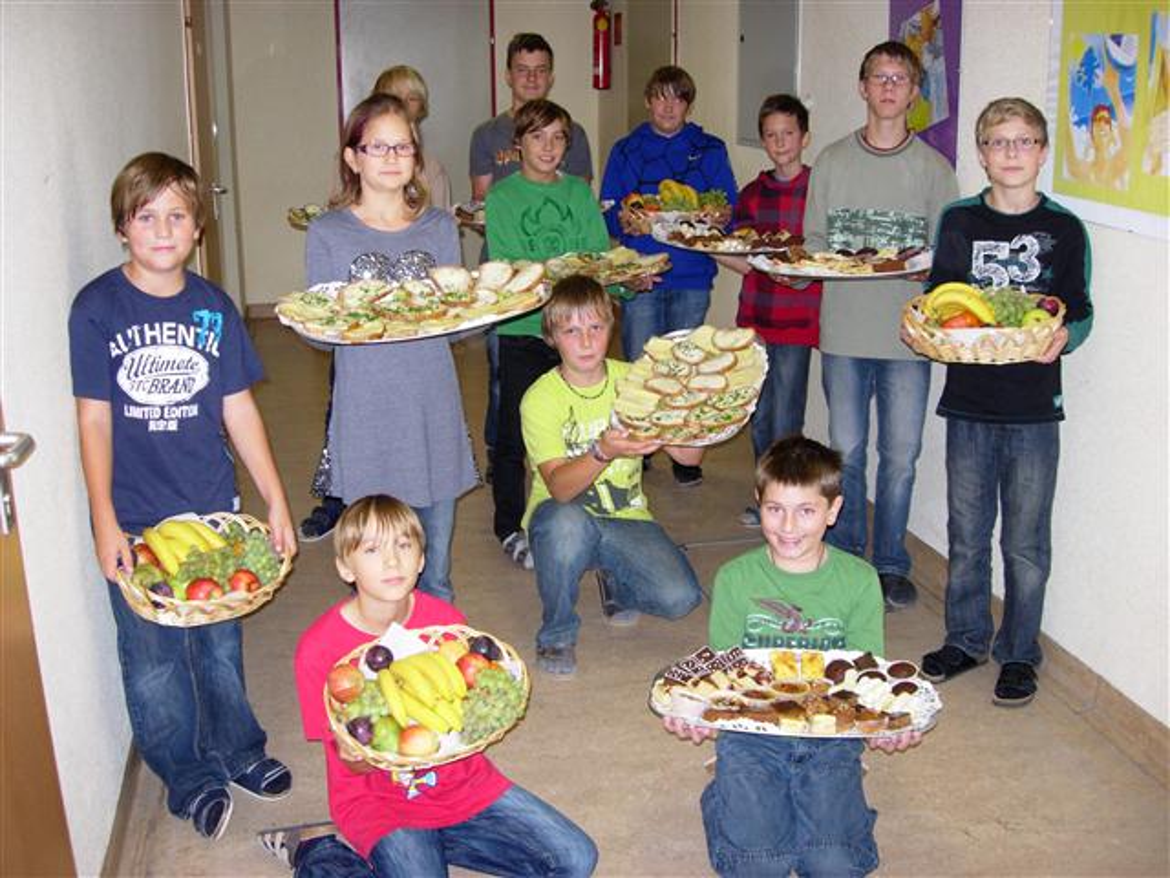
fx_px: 1284
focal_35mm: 38
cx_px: 585
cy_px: 439
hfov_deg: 49.0
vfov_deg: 37.7
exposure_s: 1/93.1
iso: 115
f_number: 2.8
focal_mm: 7.8
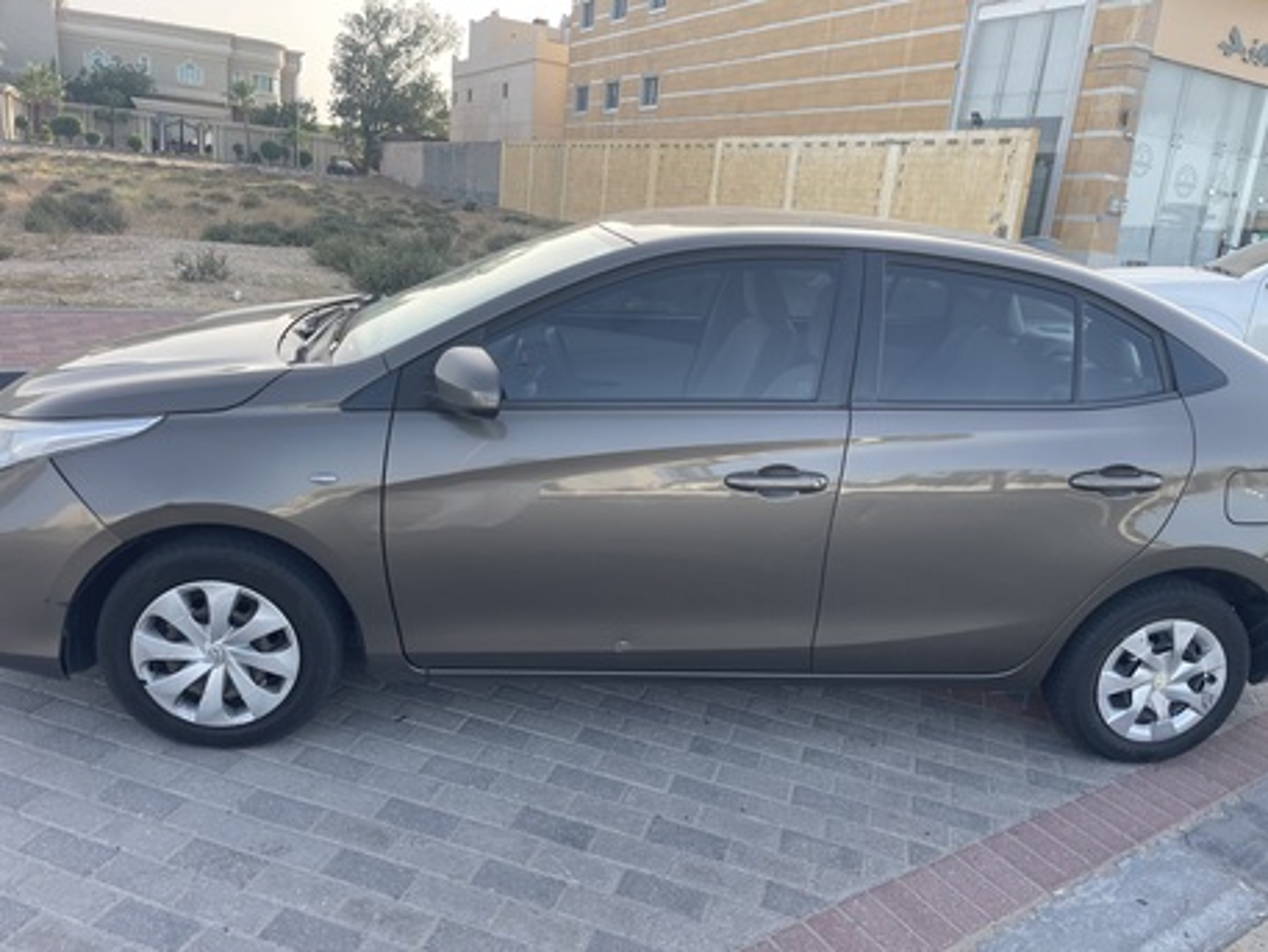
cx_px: 634
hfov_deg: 67.3
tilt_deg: -15.3
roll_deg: -6.3
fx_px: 953
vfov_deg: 53.1
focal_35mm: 26
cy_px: 476
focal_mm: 4.2
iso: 32
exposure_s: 1/698
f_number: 1.6
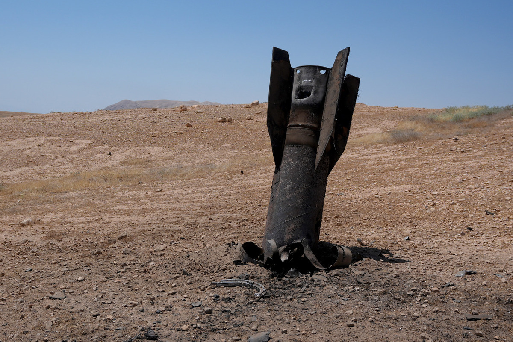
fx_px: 527
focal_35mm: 37
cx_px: 256
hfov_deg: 51.9
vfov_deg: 35.9
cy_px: 171
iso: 200
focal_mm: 25
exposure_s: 1/8000
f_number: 3.5
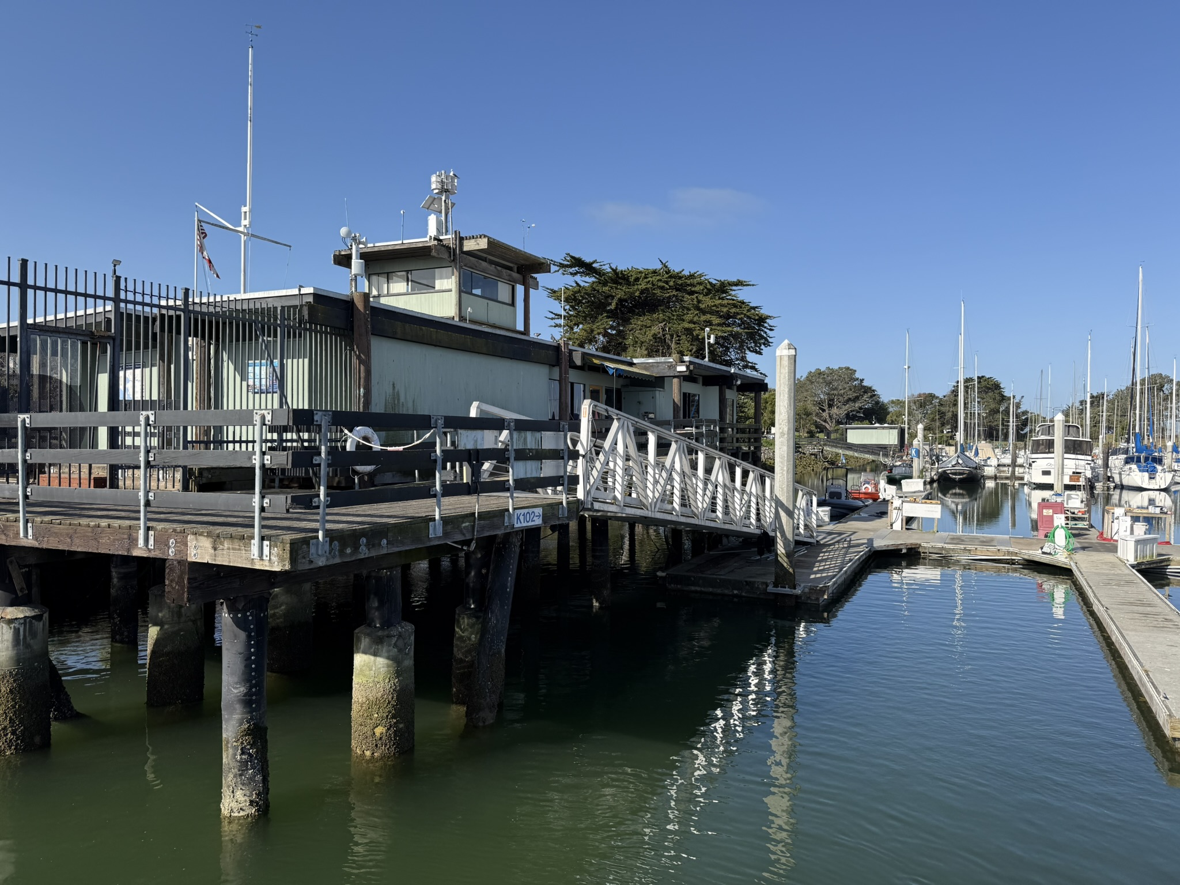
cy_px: 442
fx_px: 818
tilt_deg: -0.1
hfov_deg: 71.6
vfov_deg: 56.8
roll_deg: +0.2
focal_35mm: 24
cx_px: 590
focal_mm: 6.76
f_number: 1.78
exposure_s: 1/3584
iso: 80
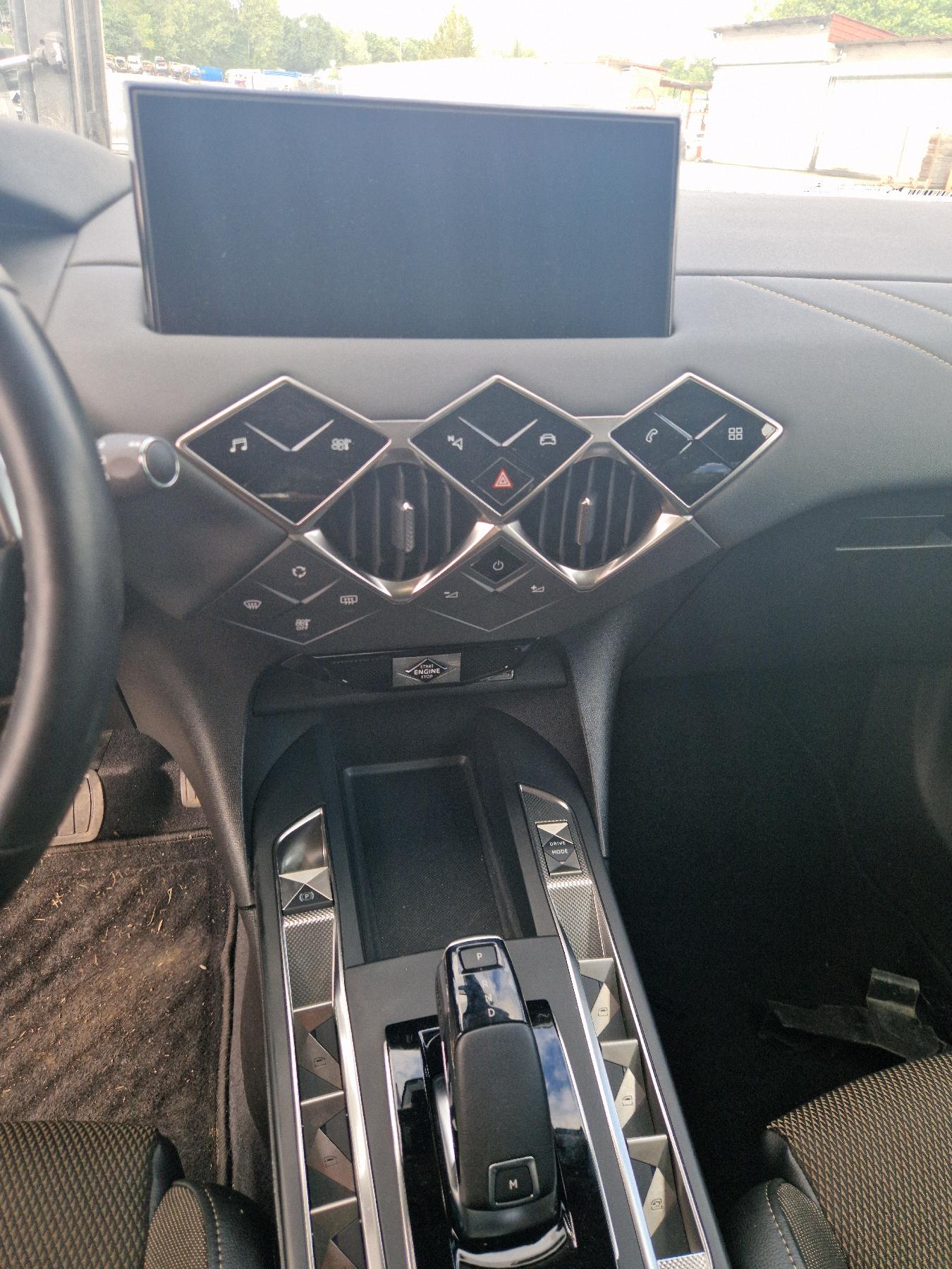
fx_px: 843
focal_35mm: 23
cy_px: 634
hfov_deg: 58.9
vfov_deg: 73.9
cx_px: 476
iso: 50
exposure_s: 1/100
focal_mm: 5.4
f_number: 1.8
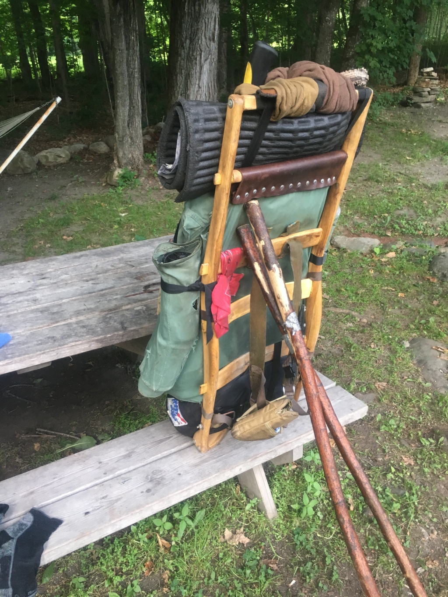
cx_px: 224
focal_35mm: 29
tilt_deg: -23.8
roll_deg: +2.5
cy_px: 298
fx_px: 500
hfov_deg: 48.2
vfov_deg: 61.7
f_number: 2.2
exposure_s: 1/30
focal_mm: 4.15
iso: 80
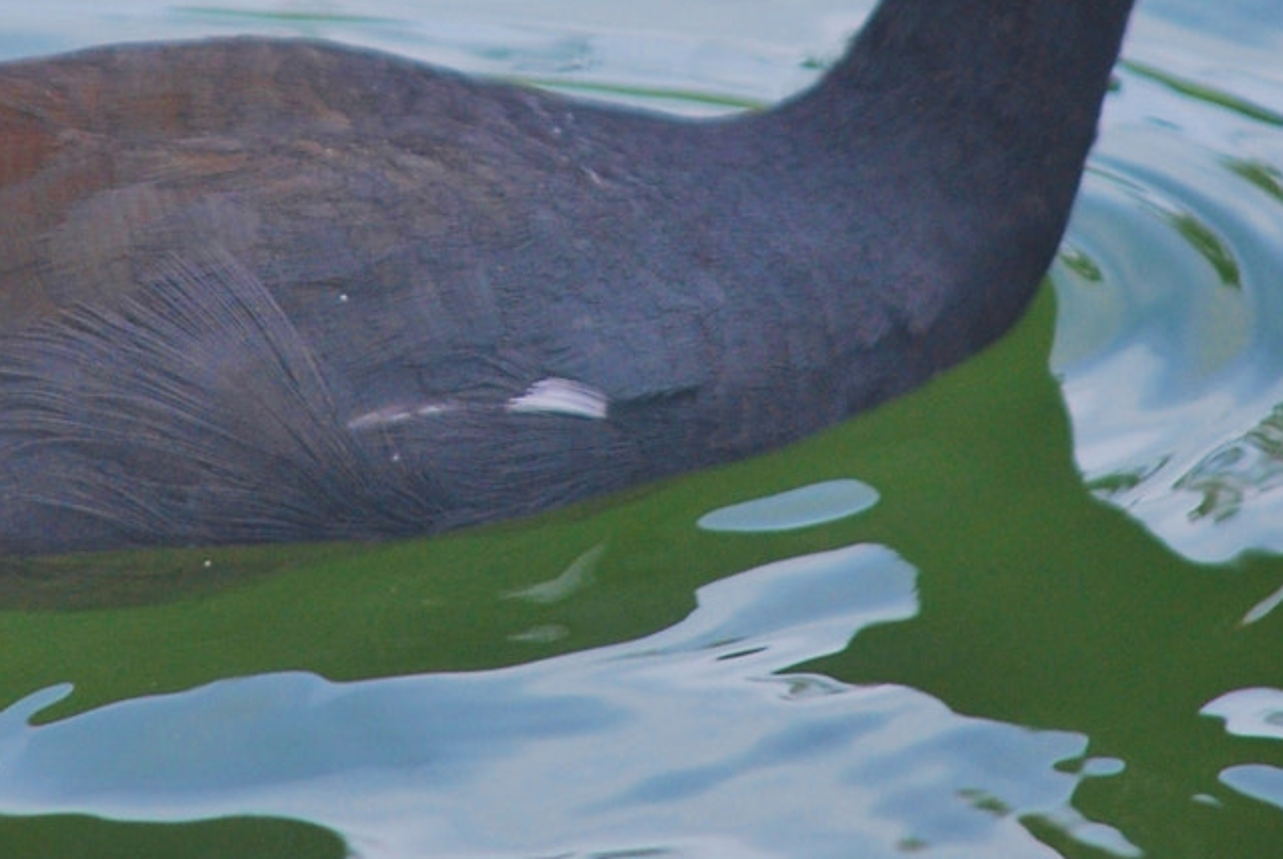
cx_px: 459
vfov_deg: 1.1
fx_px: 44635
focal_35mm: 1251
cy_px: -144
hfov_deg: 1.6
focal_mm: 260
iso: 280
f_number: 5.6
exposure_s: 1/500
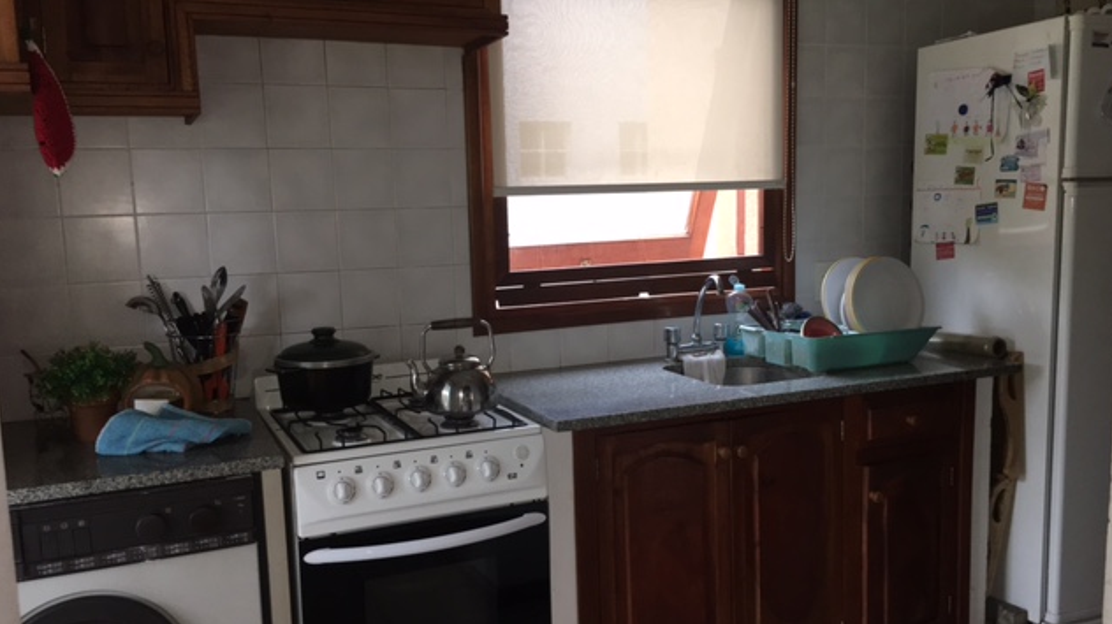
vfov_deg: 36.6
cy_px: 336
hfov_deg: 61.0
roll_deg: +0.8
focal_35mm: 32
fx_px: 943
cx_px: 560
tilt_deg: -7.8
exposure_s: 1/33
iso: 80
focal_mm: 4.15
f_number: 2.2
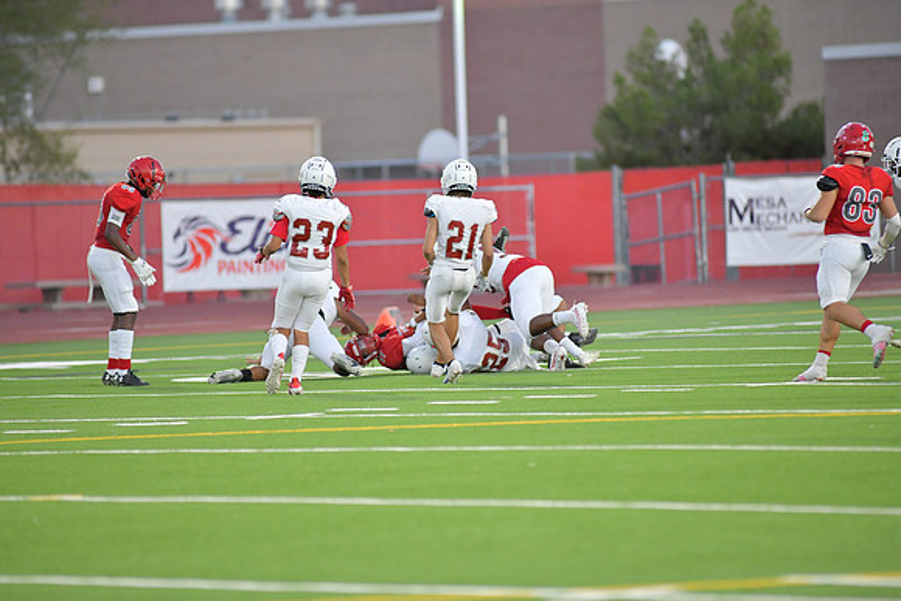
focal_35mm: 300
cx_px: 450
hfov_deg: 6.9
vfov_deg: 4.6
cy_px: 300
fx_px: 7510
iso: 3600
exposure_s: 1/1250
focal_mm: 300
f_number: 3.5
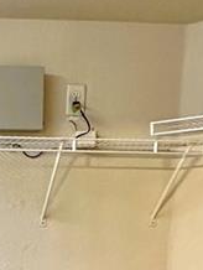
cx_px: -57
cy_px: 339
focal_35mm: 77
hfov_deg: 18.0
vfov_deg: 22.9
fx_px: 601
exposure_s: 1/60
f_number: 2.2
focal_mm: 2.22
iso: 200
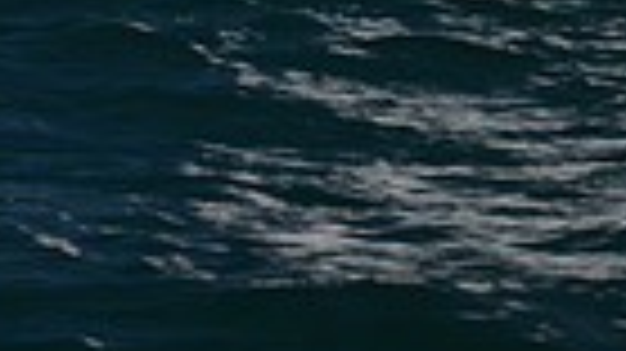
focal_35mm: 305
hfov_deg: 7.1
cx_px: 633
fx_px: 5060
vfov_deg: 3.8
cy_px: -940
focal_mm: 70
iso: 250
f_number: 6.3
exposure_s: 1/800
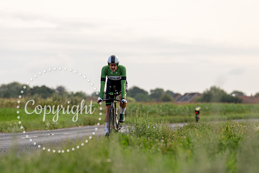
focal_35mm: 240
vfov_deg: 5.7
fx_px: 1730
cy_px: 106
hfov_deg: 8.6
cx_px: 110
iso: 160
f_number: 4
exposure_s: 1/1000
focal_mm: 188
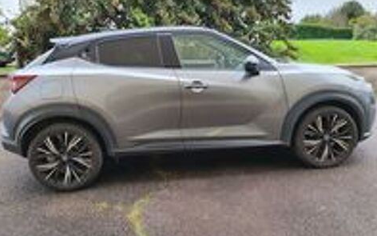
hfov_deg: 66.5
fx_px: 288
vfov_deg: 44.4
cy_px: 100
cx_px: 188
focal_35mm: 28
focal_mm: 4.3
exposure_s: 1/100
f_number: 2.4
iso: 200
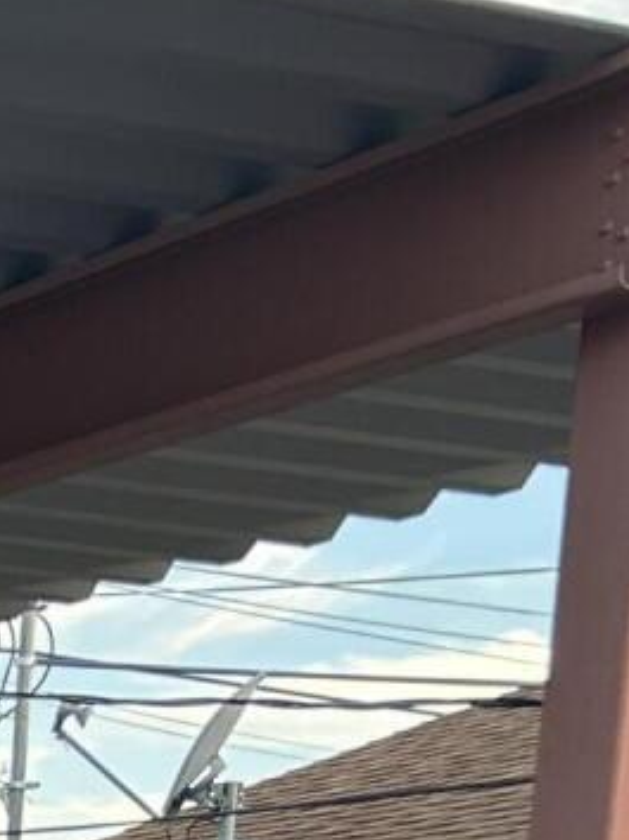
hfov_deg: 8.7
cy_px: 1969
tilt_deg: -12.0
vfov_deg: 11.3
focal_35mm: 147
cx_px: -1116
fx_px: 3566
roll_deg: -0.3
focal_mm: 5.7
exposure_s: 1/229
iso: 50
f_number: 1.5
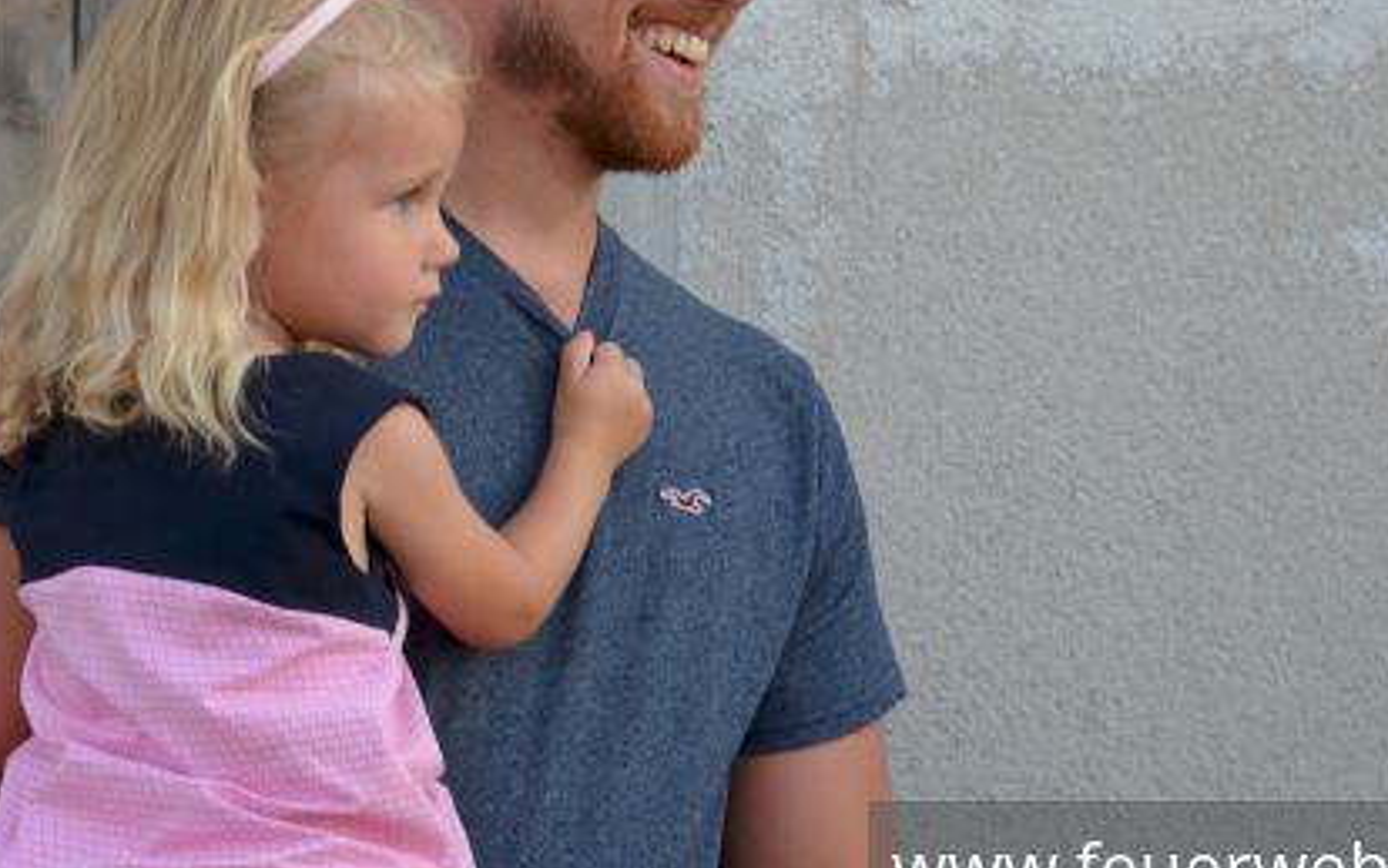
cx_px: 587
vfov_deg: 8.3
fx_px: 5978
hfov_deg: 13.2
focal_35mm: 158
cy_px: 225
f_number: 6.3
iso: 200
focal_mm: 66
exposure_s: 1/160
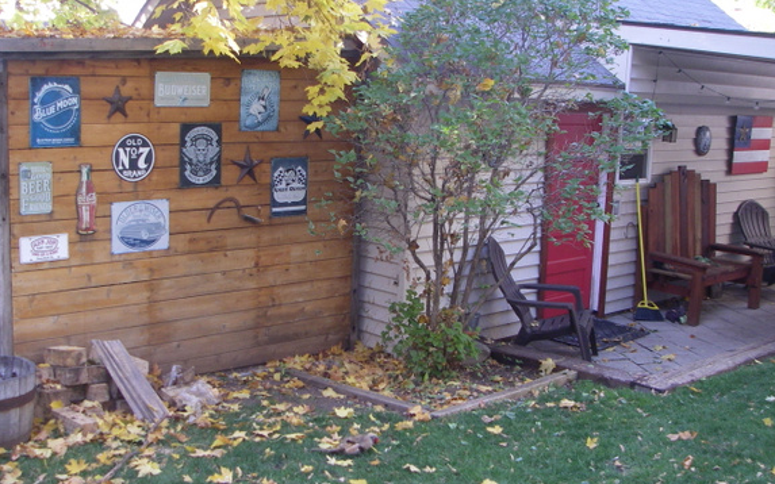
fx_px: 950
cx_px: 367
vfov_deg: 28.6
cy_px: 237
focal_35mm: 45
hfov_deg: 44.3
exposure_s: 1/40
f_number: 3.3
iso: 160
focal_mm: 6.3
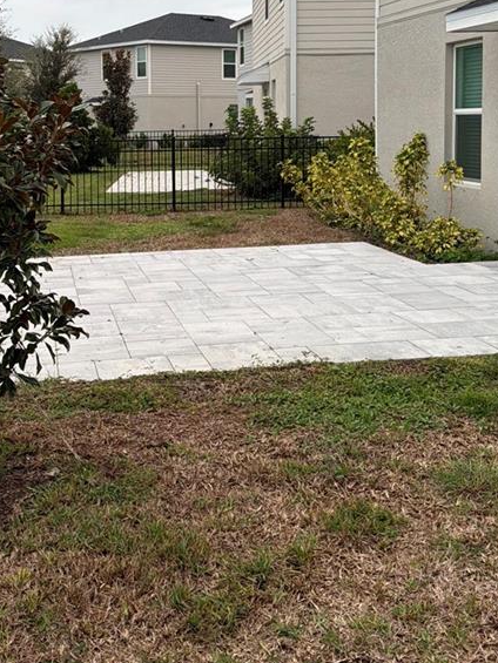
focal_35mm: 51
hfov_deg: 28.5
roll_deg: +1.2
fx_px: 978
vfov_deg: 36.8
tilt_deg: -4.0
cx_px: 206
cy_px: 182
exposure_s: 1/421
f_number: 1.78
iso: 80
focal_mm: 6.76
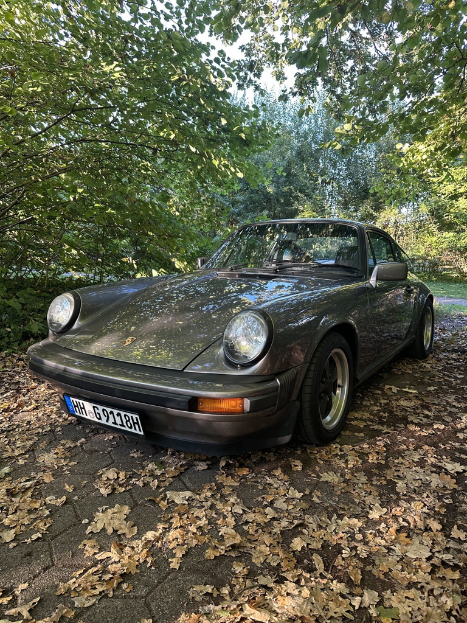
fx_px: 432
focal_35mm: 24
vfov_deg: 71.6
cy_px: 312
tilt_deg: -8.3
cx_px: 234
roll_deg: -1.1
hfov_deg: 56.8
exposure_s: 1/121
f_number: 1.78
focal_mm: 6.86
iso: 200
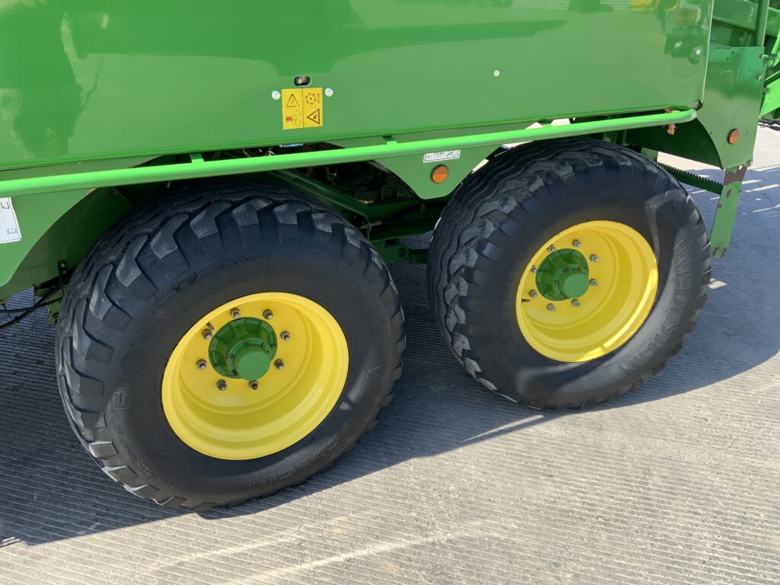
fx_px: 653
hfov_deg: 61.7
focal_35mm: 29
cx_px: 390
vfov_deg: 48.2
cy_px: 292
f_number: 1.8
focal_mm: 3
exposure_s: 1/486
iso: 16
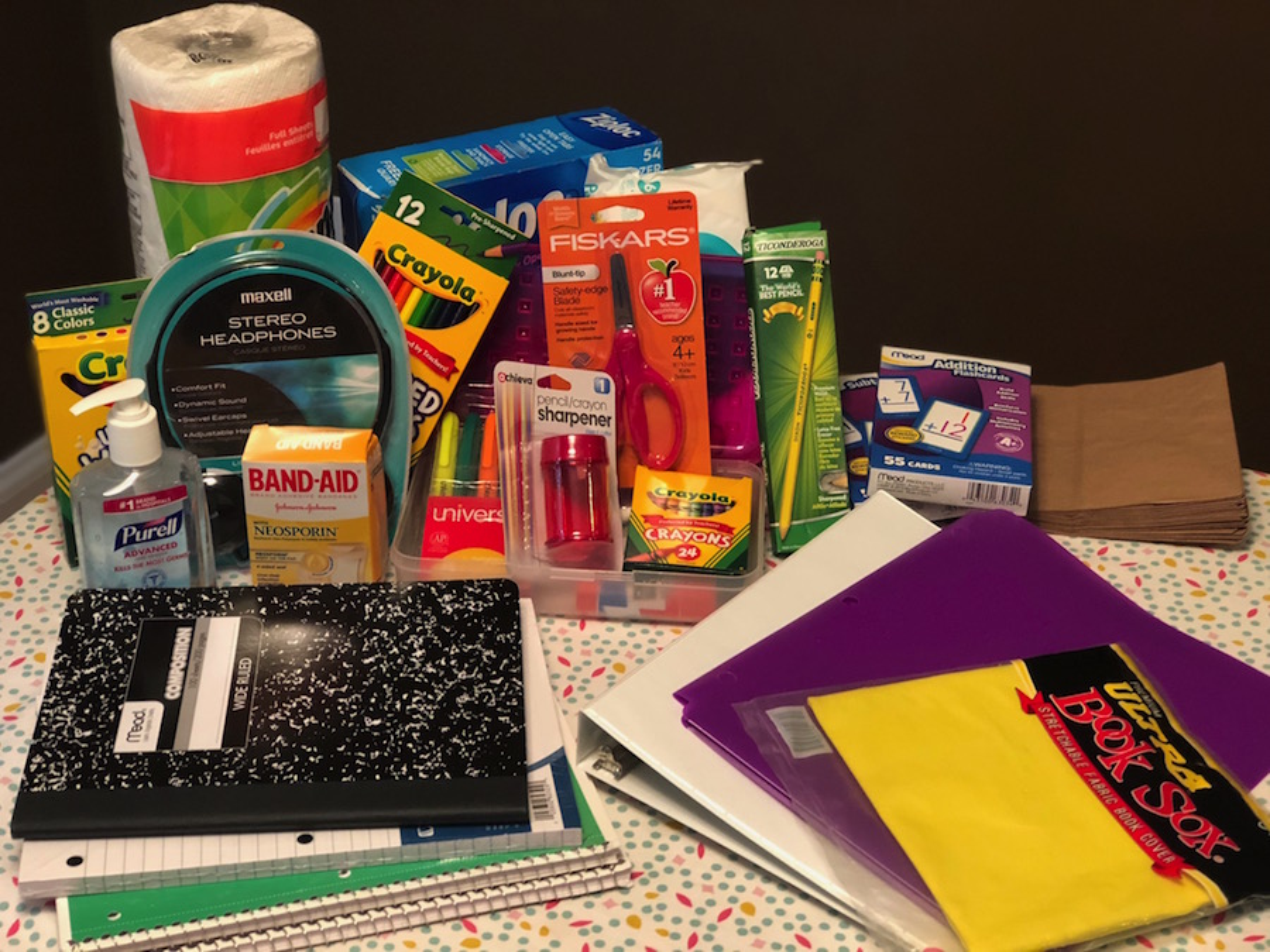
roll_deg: -0.8
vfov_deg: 25.7
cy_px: 476
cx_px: 635
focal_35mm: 57
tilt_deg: -32.7
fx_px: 2091
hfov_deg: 33.8
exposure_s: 1/60
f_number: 2.8
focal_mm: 6.6
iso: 500
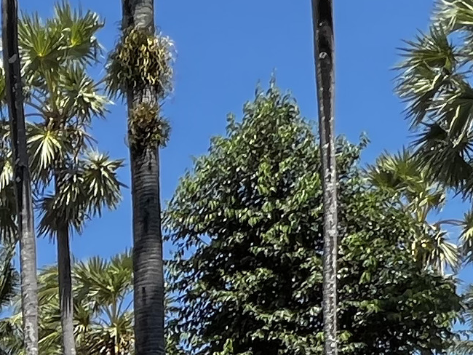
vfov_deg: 15.5
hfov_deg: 21.1
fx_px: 1094
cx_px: -214
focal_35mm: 80
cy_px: 664
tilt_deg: +3.3
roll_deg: +0.8
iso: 32
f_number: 1.8
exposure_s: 1/797
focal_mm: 1.57
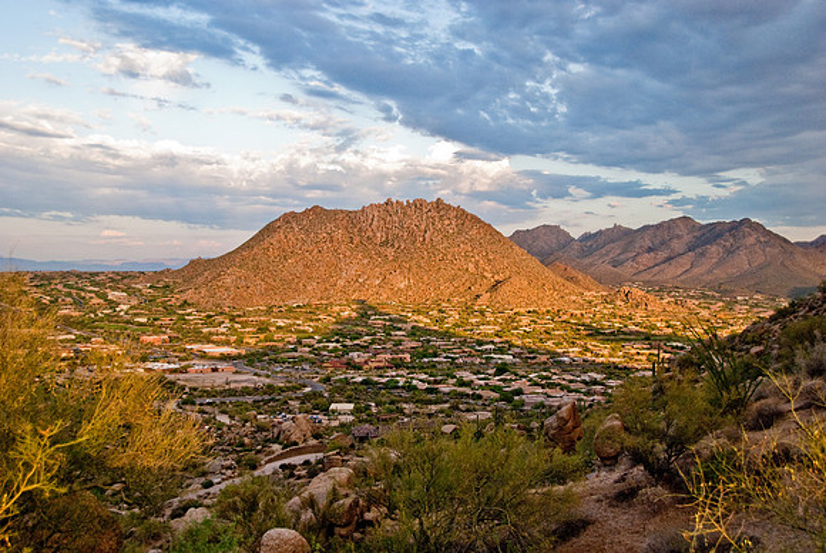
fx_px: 896
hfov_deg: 49.5
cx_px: 413
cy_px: 276
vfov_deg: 34.3
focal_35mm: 39
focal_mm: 26
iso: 800
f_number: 4.5
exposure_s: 1/640
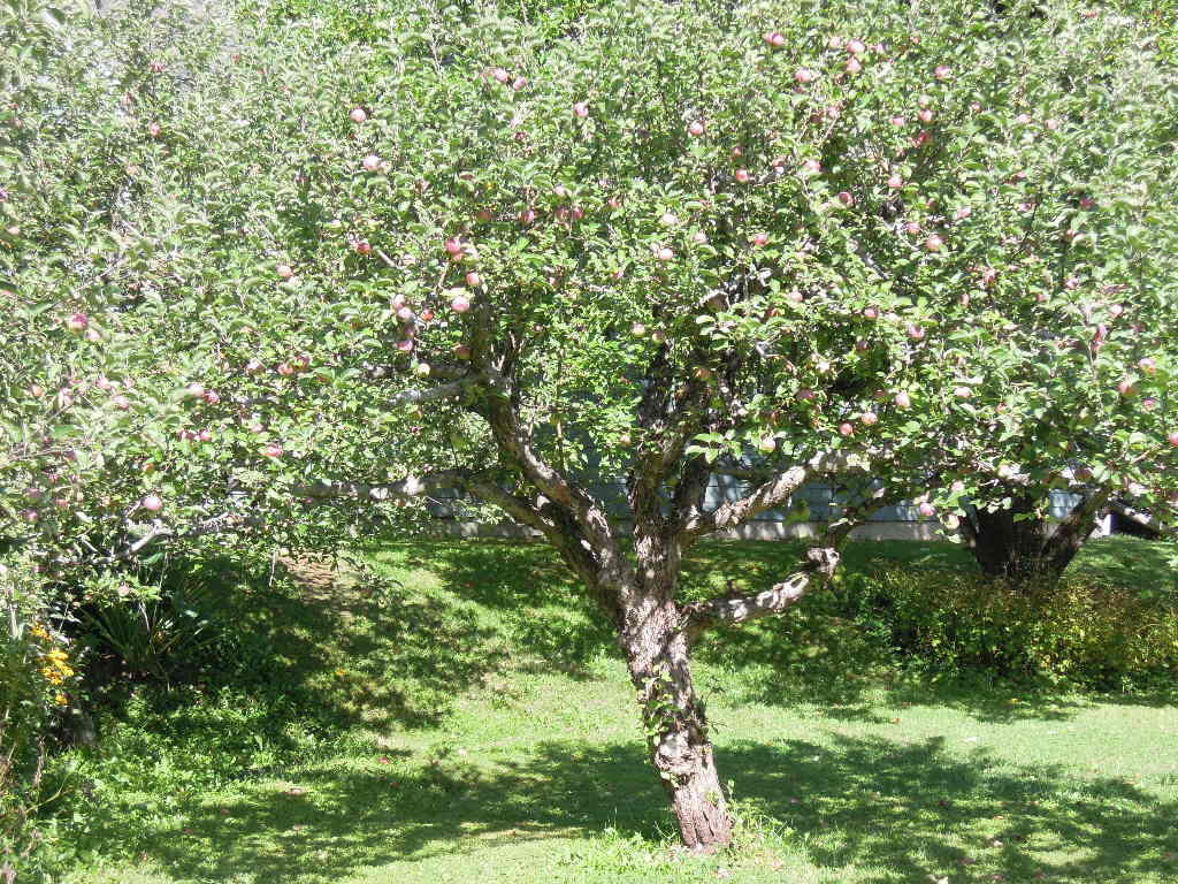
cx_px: 589
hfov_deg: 25.3
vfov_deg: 19.1
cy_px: 442
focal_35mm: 77
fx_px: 2620
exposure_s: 1/250
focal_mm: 13.8
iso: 160
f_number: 4.2
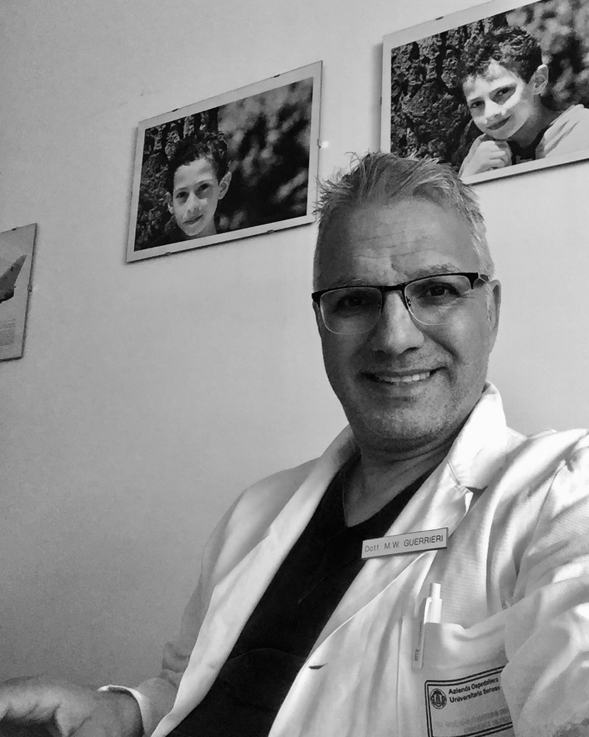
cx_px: 307
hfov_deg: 43.3
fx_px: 741
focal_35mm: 34
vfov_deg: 52.7
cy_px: 408
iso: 250
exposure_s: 1/33
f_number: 2.2
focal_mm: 2.65
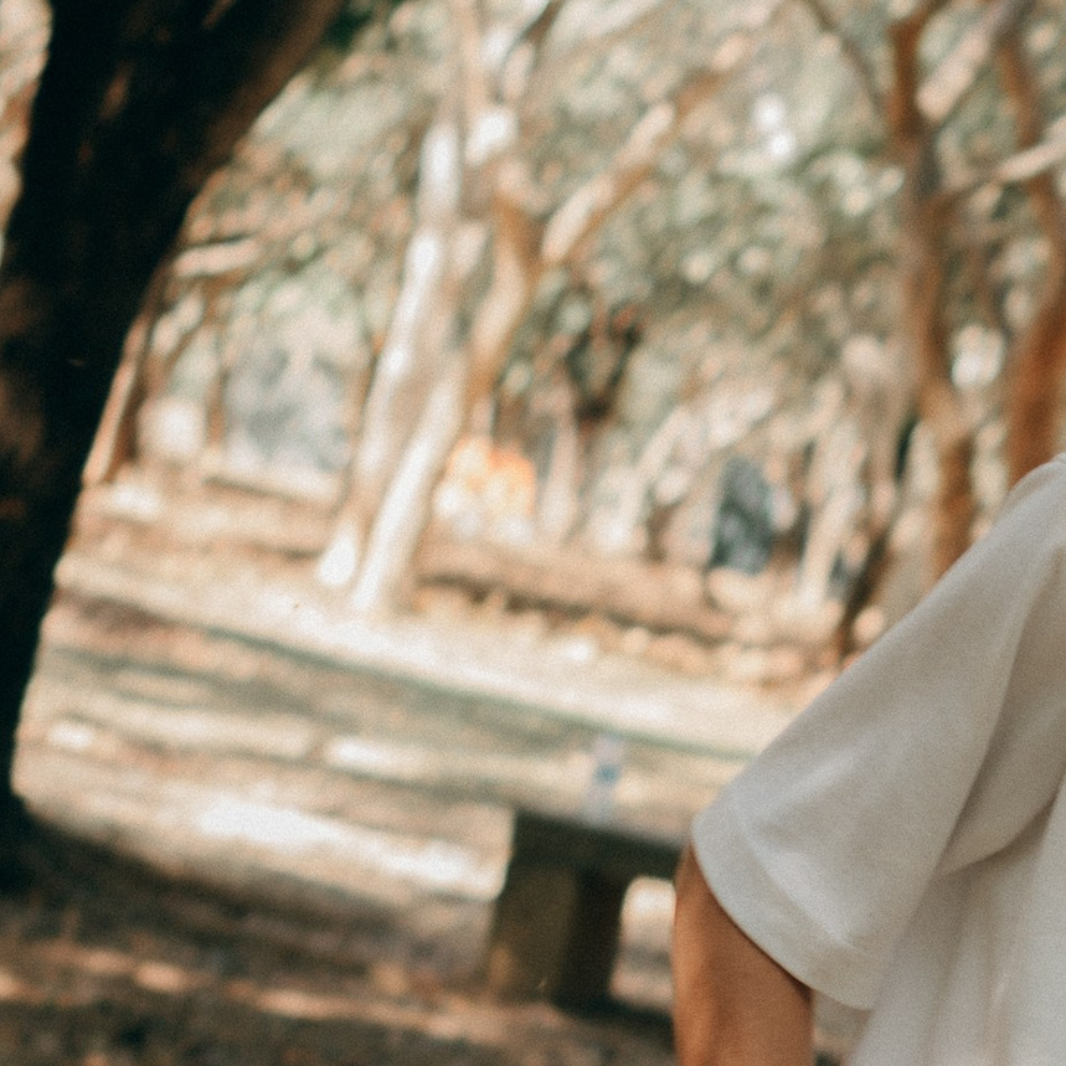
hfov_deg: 10.0
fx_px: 5958
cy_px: 738
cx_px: 1381
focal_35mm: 171
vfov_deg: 10.2
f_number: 2.2
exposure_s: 1/125
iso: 100
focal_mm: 30
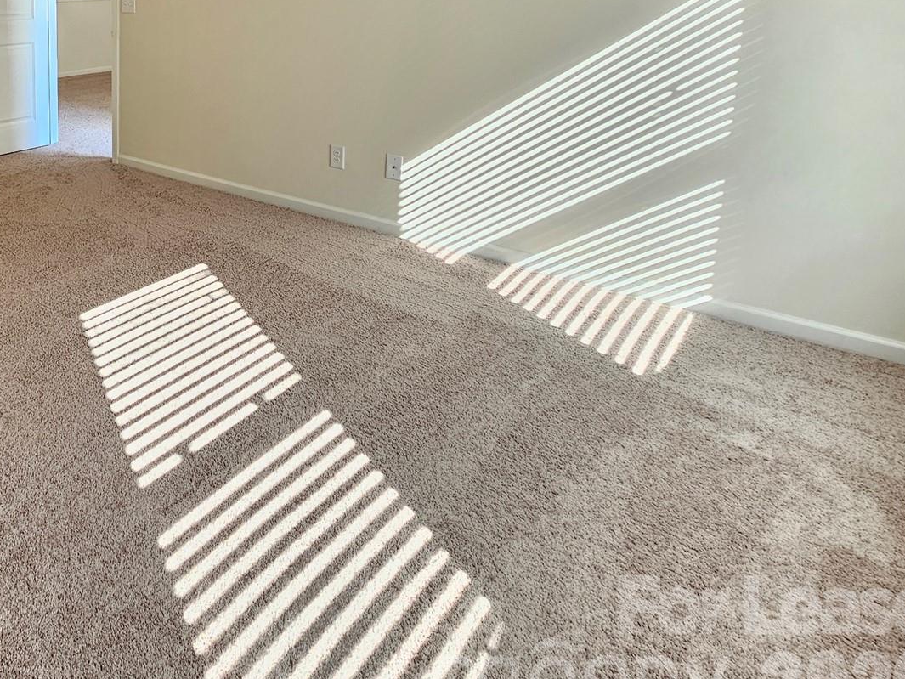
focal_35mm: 25
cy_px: 89
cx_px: 75
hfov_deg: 58.3
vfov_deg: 49.8
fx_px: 654
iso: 100
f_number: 2.2
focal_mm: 2.2
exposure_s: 1/60
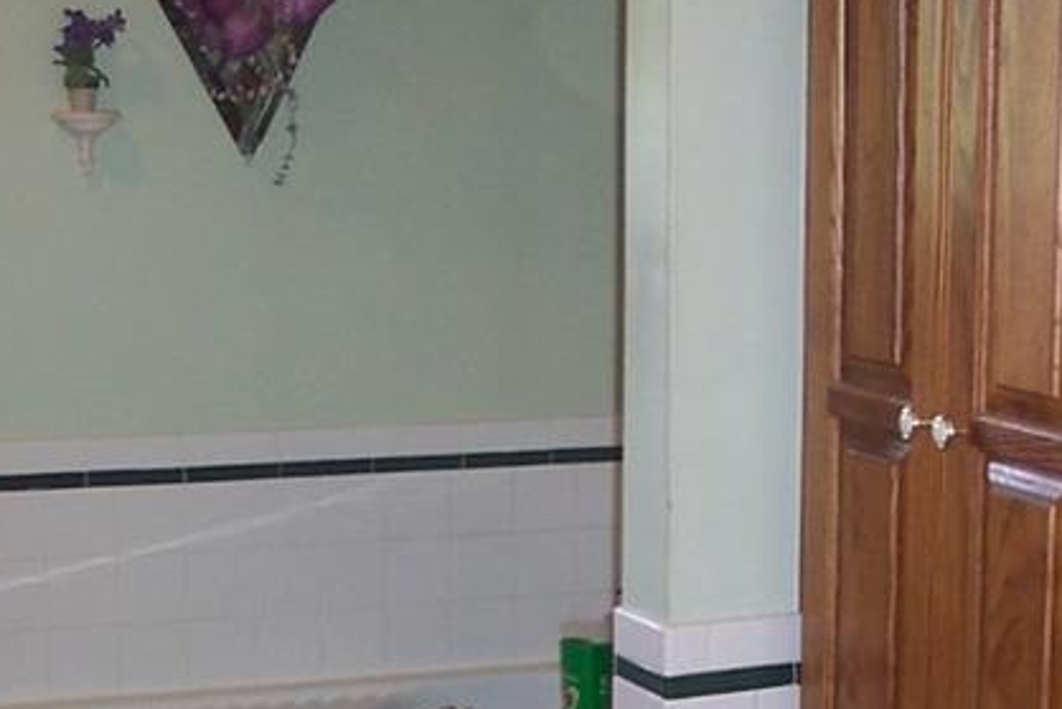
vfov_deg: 14.6
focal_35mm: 93
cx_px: 661
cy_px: 567
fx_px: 2744
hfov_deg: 21.9
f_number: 2.8
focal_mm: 8
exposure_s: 1/30
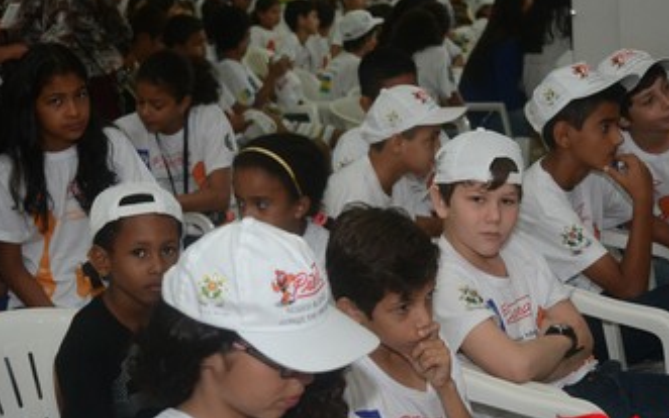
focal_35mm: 79
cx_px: 378
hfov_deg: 26.1
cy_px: 238
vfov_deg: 16.5
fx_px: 1441
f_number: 4.5
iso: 1600
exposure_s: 1/125
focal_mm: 38
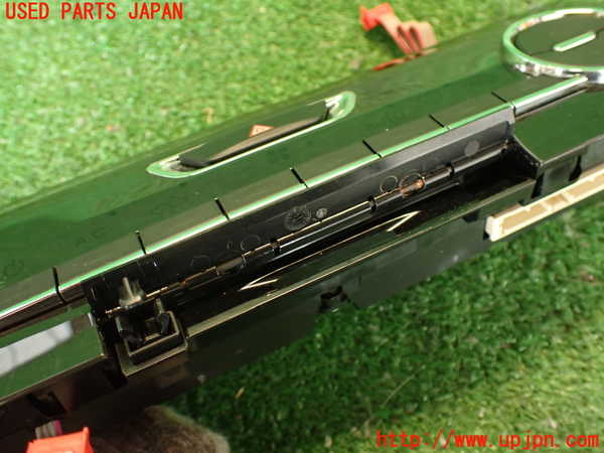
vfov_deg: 44.2
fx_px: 558
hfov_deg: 56.8
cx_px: 302
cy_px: 226
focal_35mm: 32
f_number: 2.4
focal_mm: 5.79
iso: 500
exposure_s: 1/30
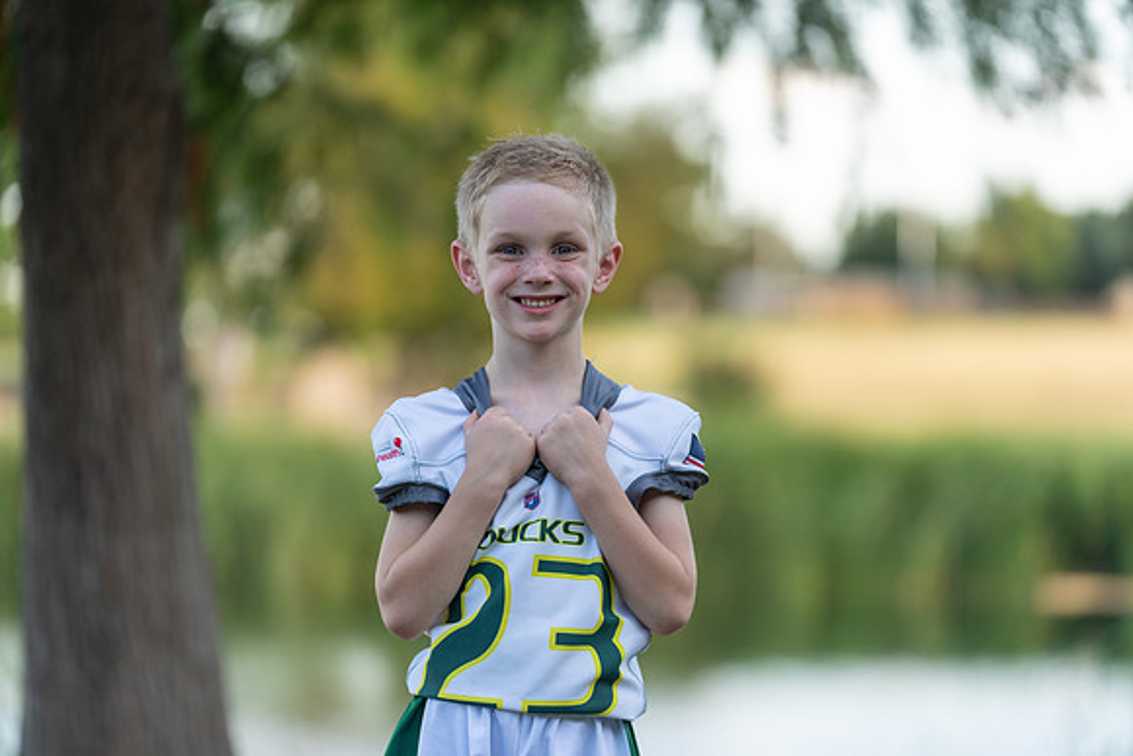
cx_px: 566
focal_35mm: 151
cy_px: 378
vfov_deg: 9.1
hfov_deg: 13.6
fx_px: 4753
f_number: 2.8
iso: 160
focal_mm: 151
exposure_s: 1/320
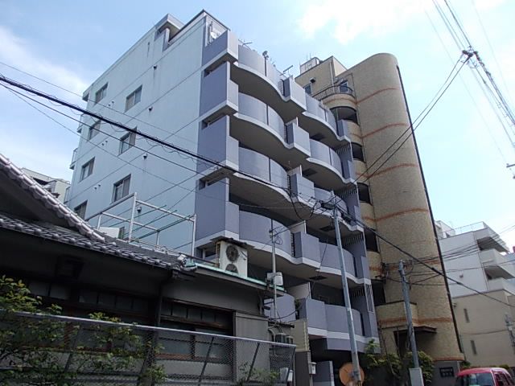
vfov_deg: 49.7
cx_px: 258
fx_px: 417
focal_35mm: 28
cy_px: 193
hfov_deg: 63.4
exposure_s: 1/200
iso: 80
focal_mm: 4
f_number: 5.4
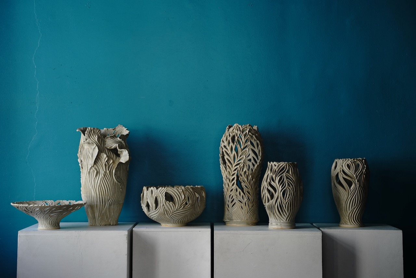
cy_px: 139
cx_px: 208
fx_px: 867
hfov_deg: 27.0
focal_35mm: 75
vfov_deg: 18.2
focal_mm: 75
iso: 400
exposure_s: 1/100
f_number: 6.3
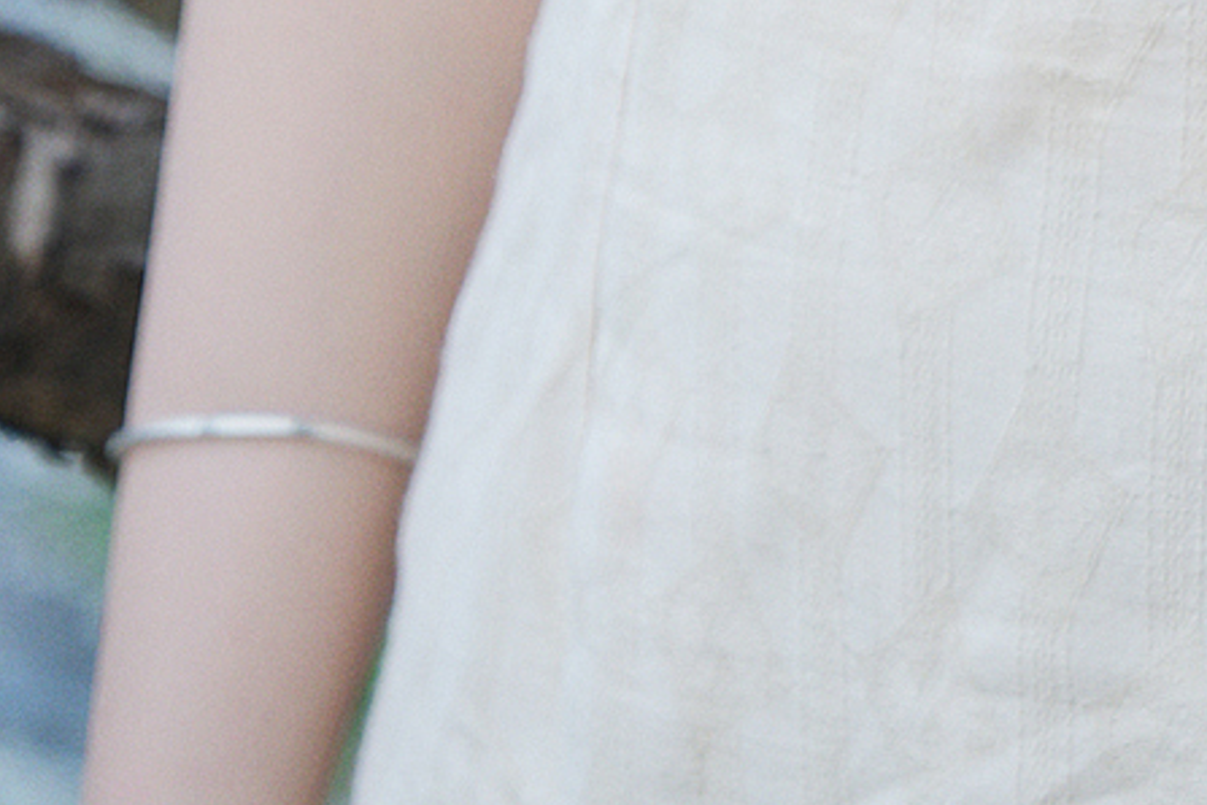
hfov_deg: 6.8
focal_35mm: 301
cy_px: -1740
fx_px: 10091
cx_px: 1191
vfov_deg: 4.4
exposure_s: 1/200
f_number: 2.8
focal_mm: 70
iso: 100
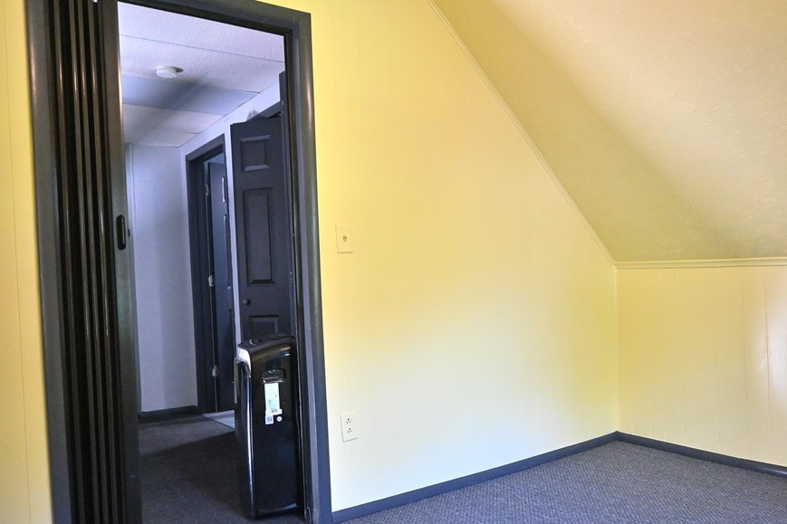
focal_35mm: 30
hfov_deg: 61.5
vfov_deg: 43.5
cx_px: 467
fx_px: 656
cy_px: 295
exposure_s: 1/100
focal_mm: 16
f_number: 3.5
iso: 3200
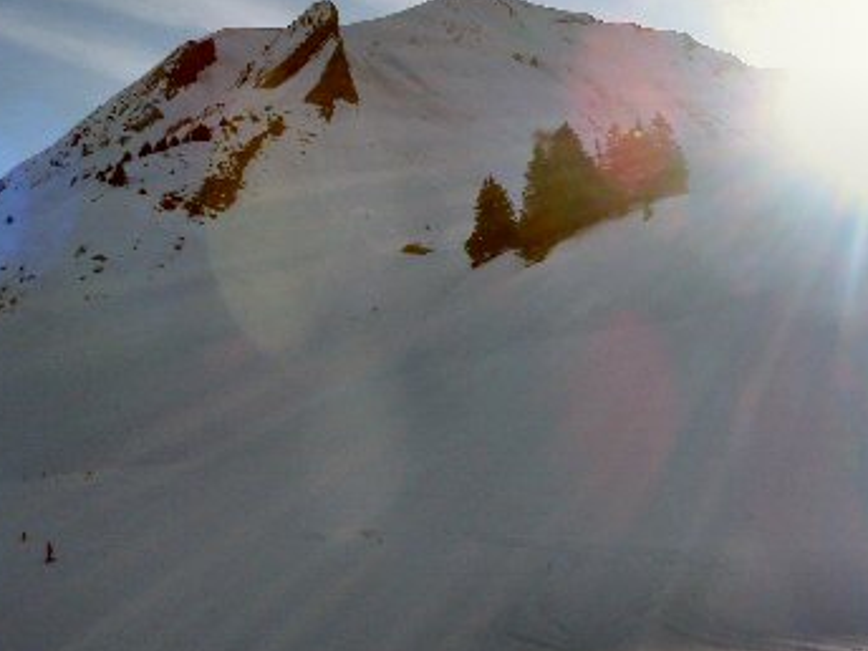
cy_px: 143
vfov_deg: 26.1
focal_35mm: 55
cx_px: 452
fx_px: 1379
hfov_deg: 34.9
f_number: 5
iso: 50
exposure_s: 1/500
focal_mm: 5
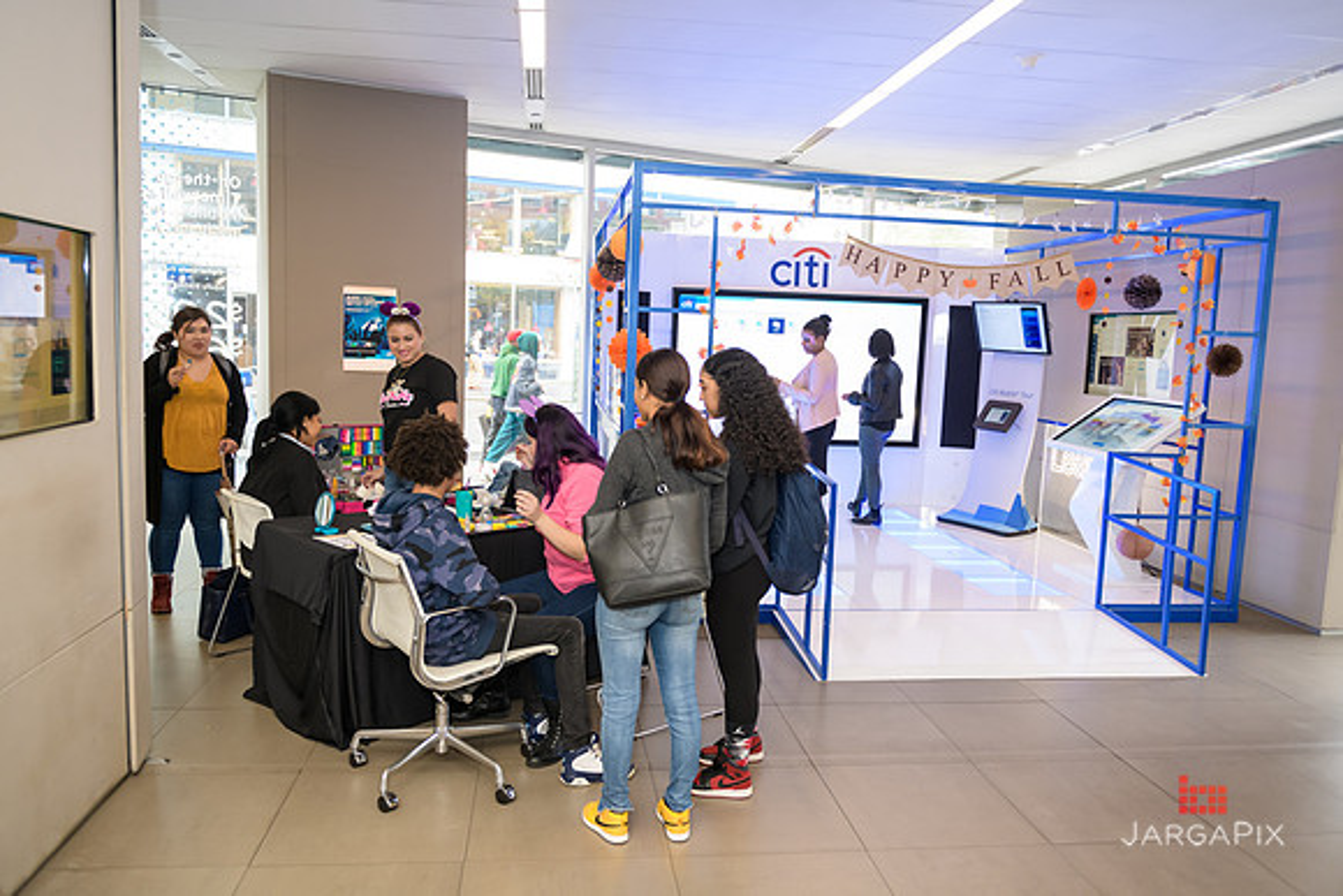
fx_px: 1007
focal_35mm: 27
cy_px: 448
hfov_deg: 67.4
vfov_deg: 48.0
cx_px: 672
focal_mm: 27
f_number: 3.2
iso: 800
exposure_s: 1/125
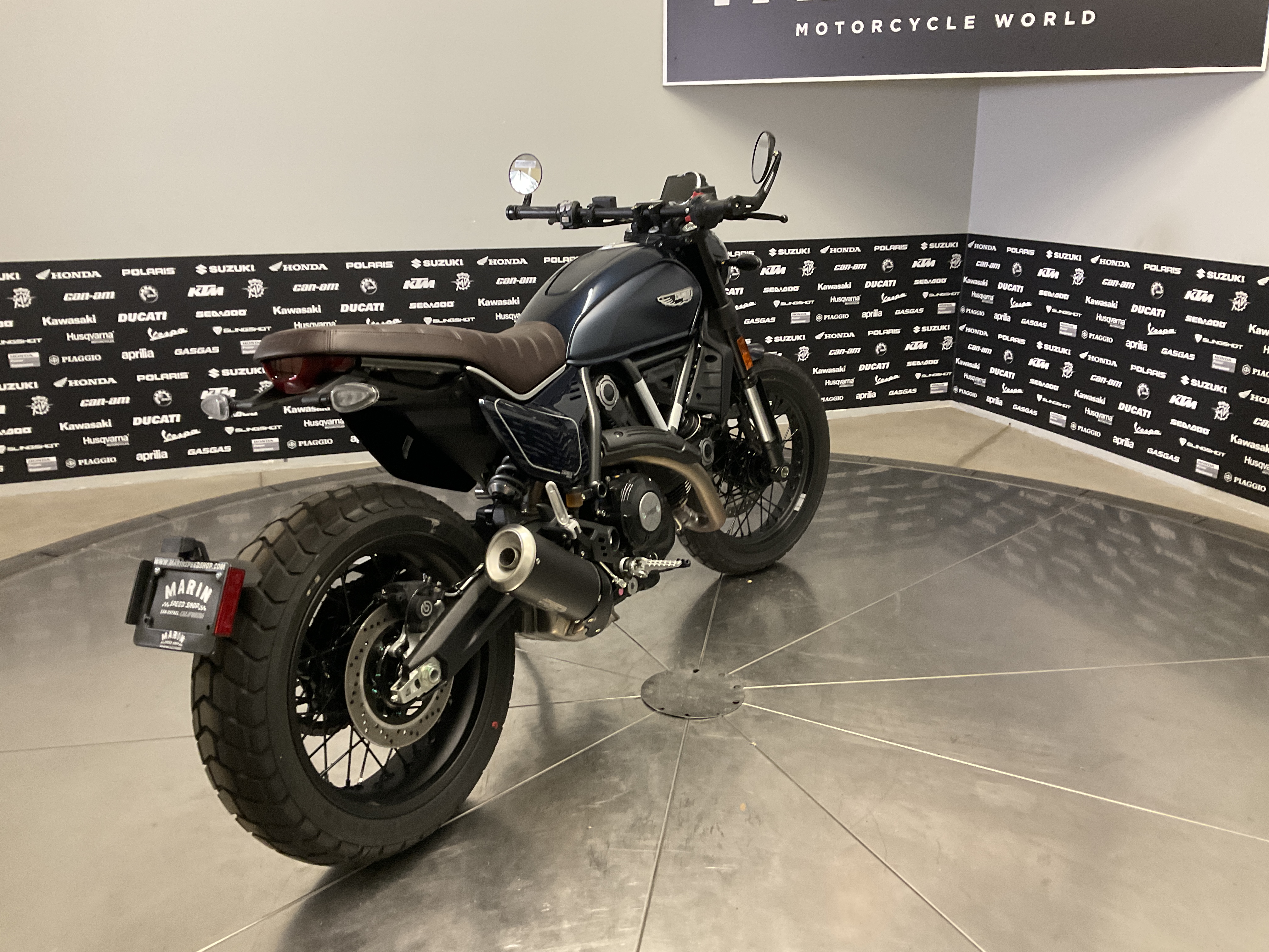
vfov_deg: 48.2
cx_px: 634
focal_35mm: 29
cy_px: 476
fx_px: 1063
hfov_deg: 61.7
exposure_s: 1/40
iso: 250
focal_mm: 3
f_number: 1.8
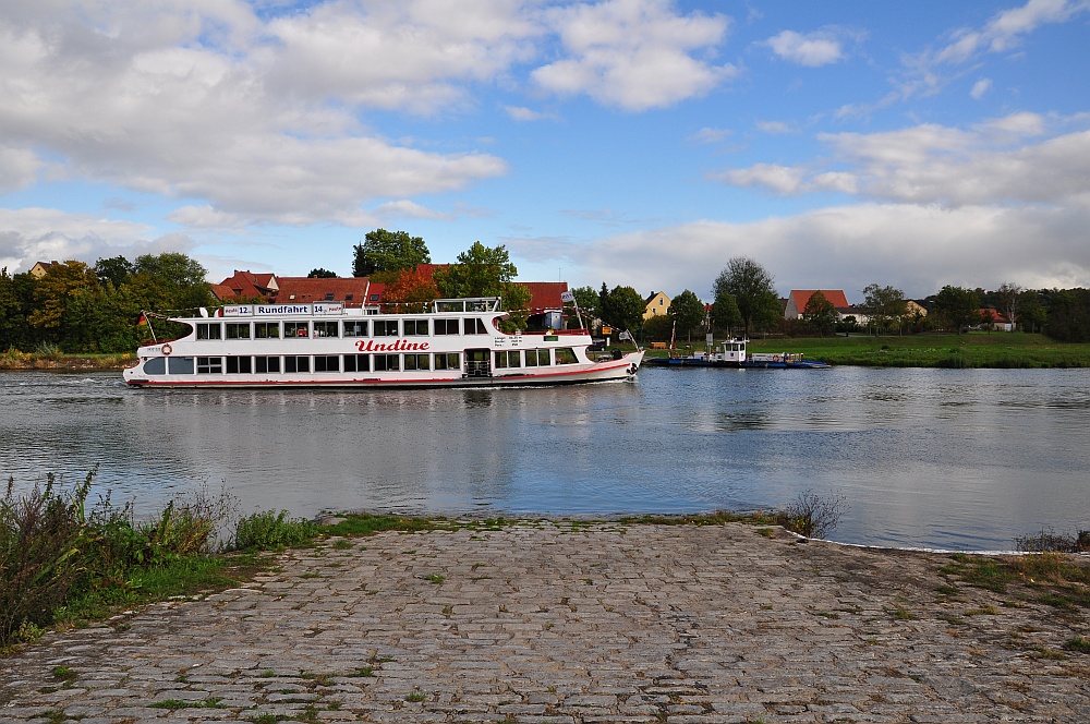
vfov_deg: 47.8
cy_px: 362
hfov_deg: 67.4
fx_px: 816
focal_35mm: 27
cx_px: 545
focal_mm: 18
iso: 200
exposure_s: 1/400
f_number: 8
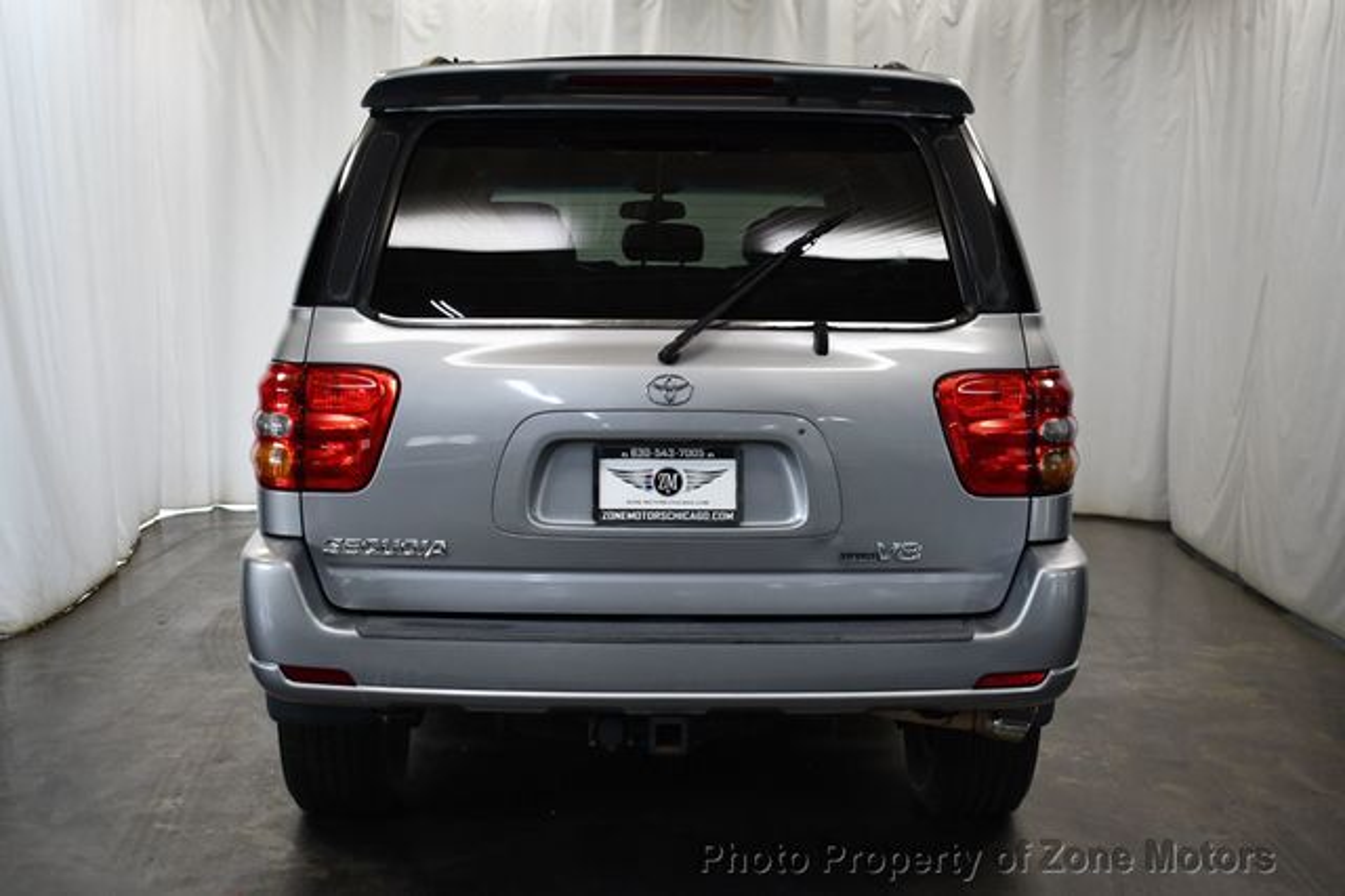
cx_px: 672
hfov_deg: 42.8
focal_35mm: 46
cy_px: 448
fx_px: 1718
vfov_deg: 29.2
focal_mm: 31
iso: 800
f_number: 4.2
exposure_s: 1/125
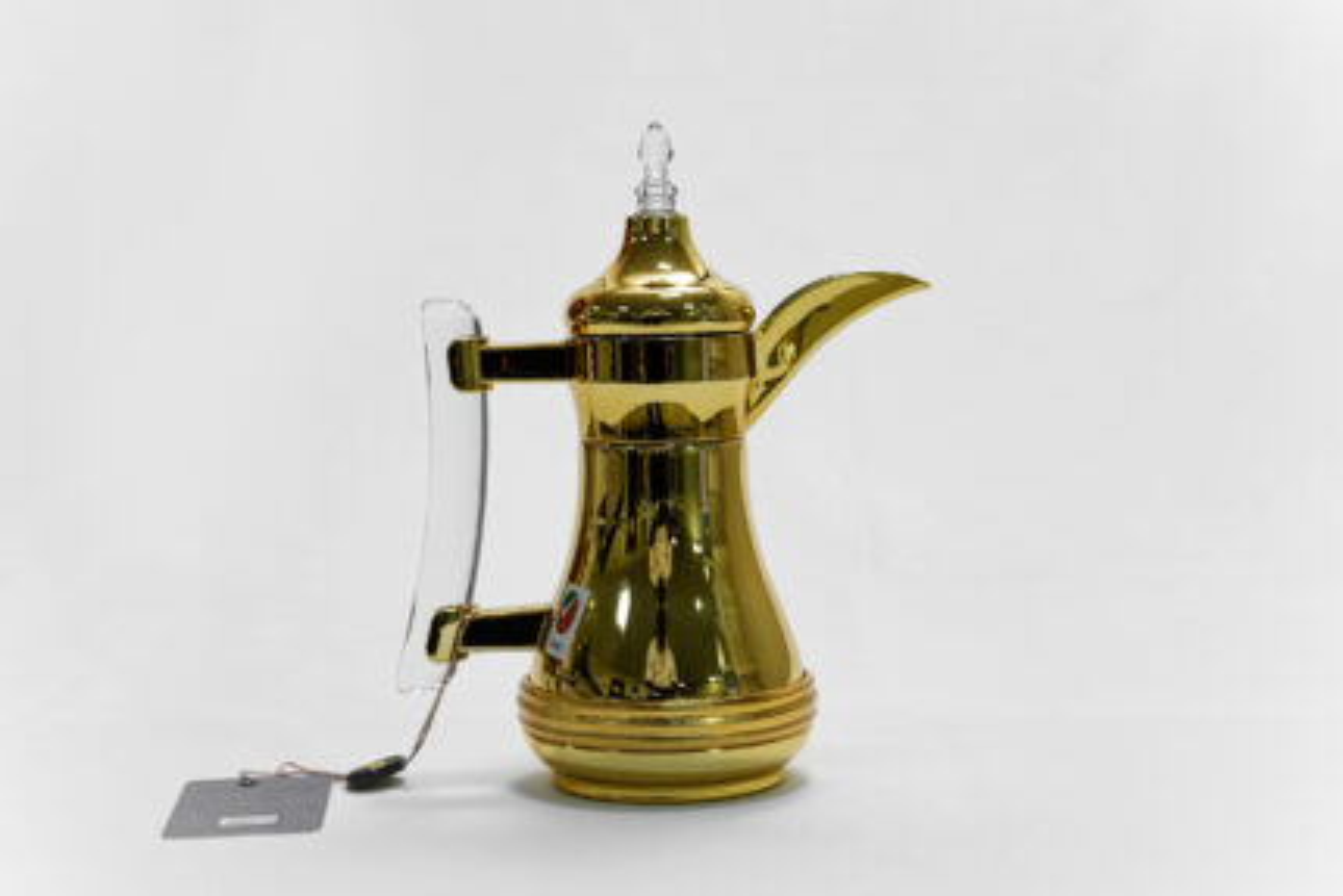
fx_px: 2612
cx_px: 672
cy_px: 448
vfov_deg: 19.5
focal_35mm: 70
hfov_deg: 28.8
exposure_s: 1/100
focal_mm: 70
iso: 3200
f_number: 13
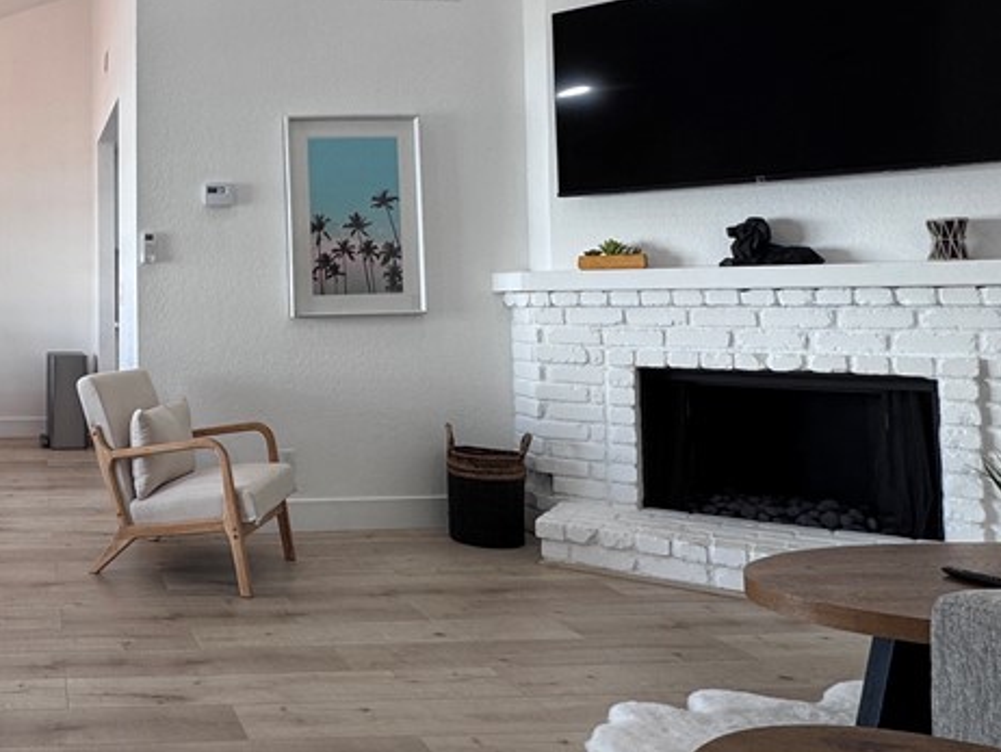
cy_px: 269
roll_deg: +0.0
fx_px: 897
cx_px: 82
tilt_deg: +1.5
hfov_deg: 50.9
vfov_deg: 45.0
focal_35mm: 31
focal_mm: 2.22
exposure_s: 1/120
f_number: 2.2
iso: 64
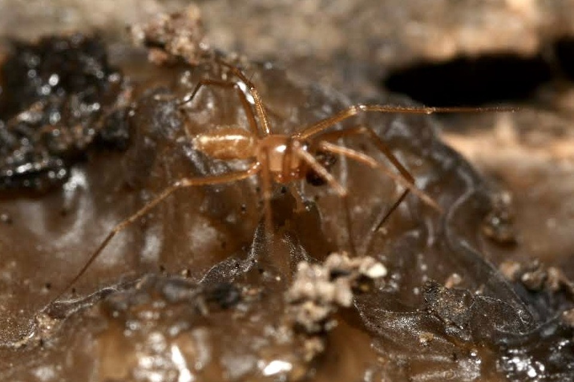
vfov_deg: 8.7
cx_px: 287
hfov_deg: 13.0
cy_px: 191
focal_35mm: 158
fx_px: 2511
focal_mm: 105
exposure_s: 1/60
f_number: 22
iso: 100
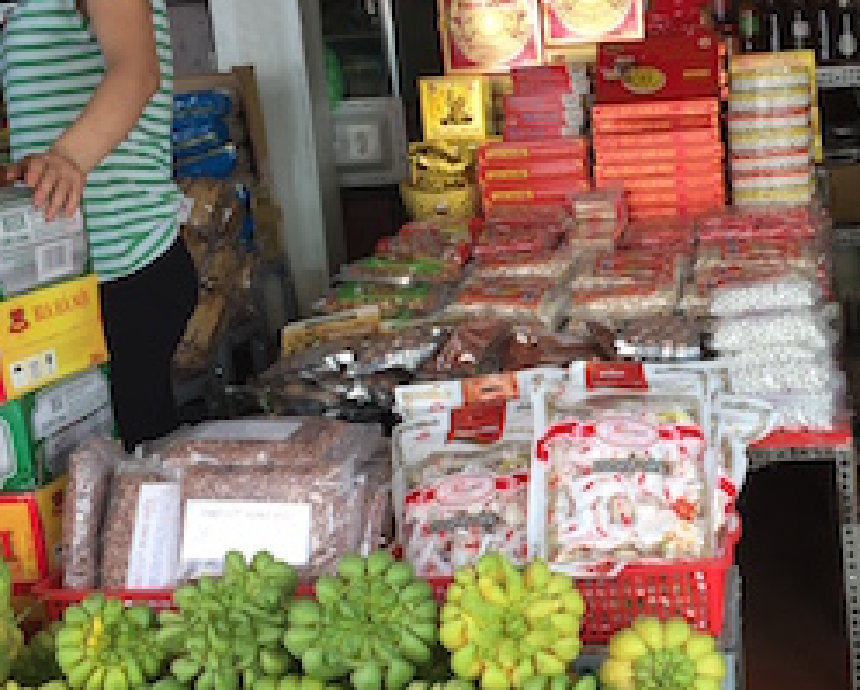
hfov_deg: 32.3
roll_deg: +3.2
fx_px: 1453
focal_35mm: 57
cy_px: 404
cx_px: 655
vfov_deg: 26.7
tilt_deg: -11.2
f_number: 2.2
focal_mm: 4.15
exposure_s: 1/109
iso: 32
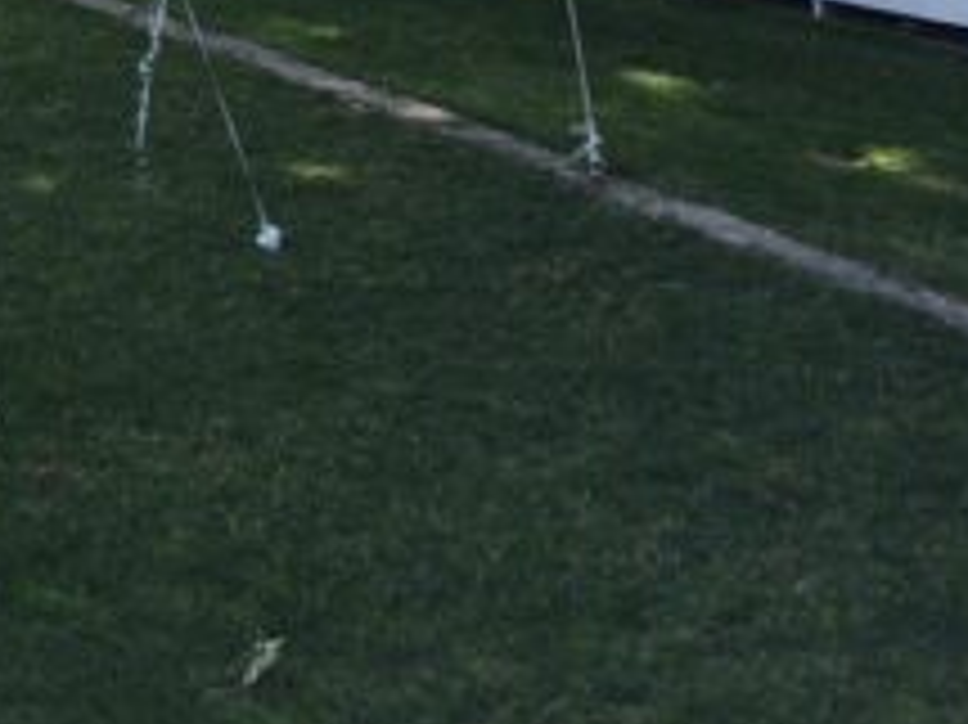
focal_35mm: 81
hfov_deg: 22.1
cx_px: -225
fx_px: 2264
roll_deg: +0.6
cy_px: -279
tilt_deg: -3.0
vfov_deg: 16.9
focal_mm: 4.15
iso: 32
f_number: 2.2
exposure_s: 1/789
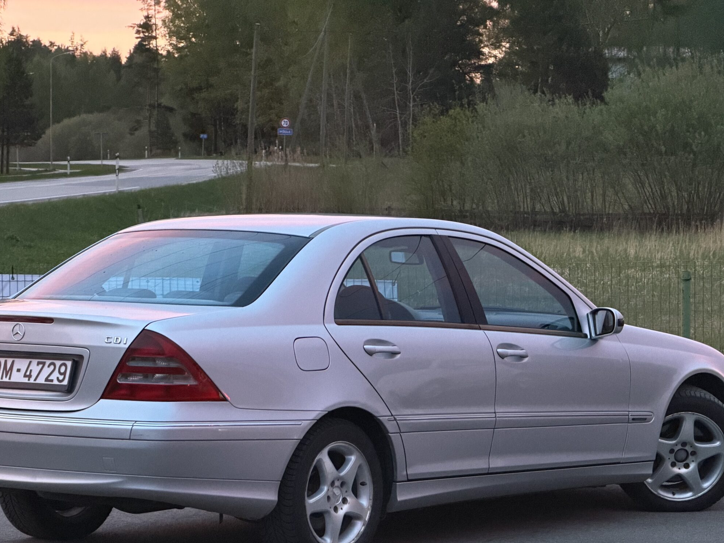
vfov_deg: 11.5
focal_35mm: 129
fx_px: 2698
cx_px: 312
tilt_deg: -4.3
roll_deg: +0.3
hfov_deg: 15.3
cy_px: 344
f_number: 2.8
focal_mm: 16.89
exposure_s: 1/40
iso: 800
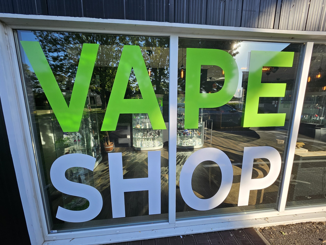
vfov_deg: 89.9
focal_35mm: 13
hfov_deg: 106.2
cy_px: 122
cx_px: 163
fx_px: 122
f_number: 2.2
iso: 32
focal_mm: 1.74
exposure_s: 1/382
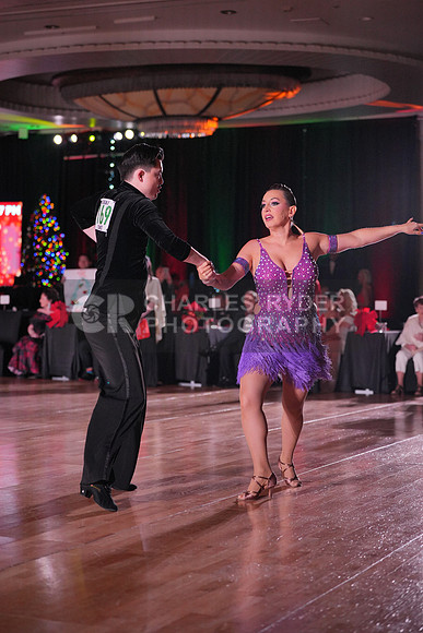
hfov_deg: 19.5
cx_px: 212
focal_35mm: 70
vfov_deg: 28.8
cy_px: 316
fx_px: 1233
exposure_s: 1/800
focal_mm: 70
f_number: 2.8
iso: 2000
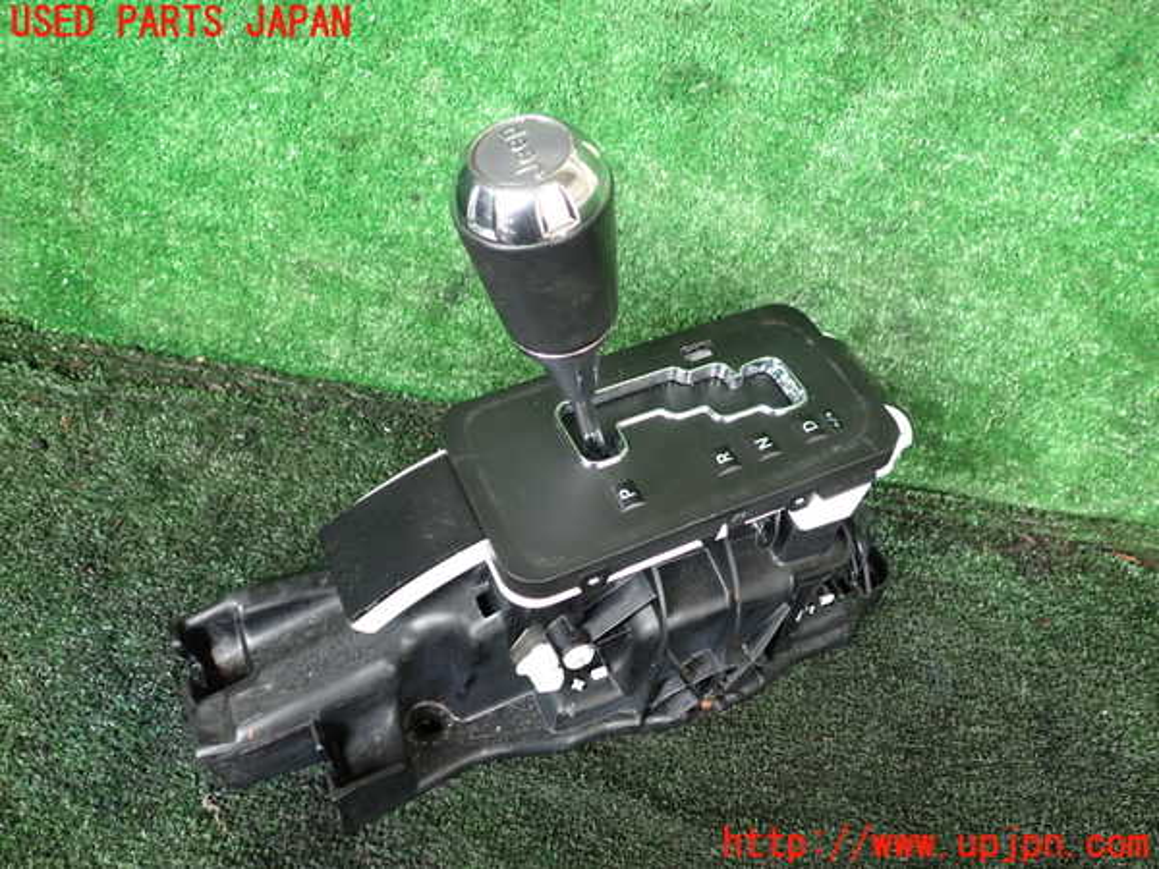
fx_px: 1004
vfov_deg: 46.8
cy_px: 434
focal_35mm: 30
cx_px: 580
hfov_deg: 60.0
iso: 200
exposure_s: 1/50
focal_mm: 5.4
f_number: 2.3
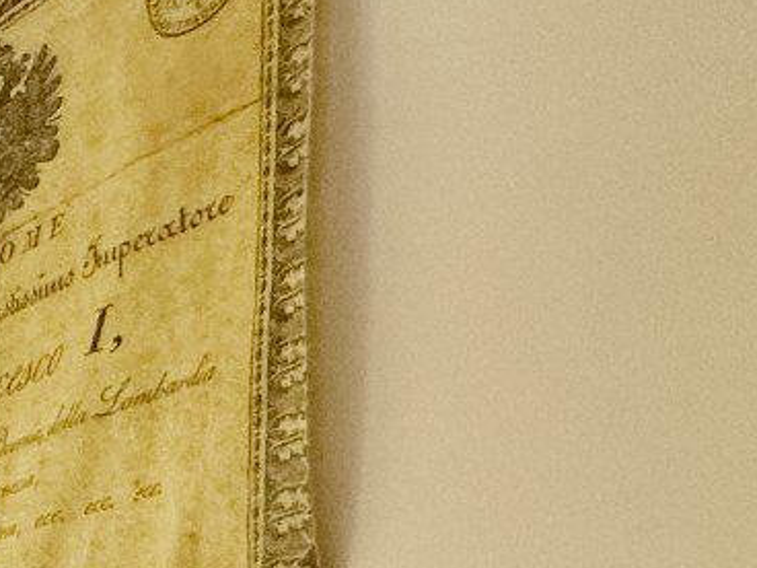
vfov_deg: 16.2
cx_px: -1212
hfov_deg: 13.7
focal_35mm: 78
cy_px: 996
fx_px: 1706
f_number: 2.2
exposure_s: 1/99
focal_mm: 2.22
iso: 80
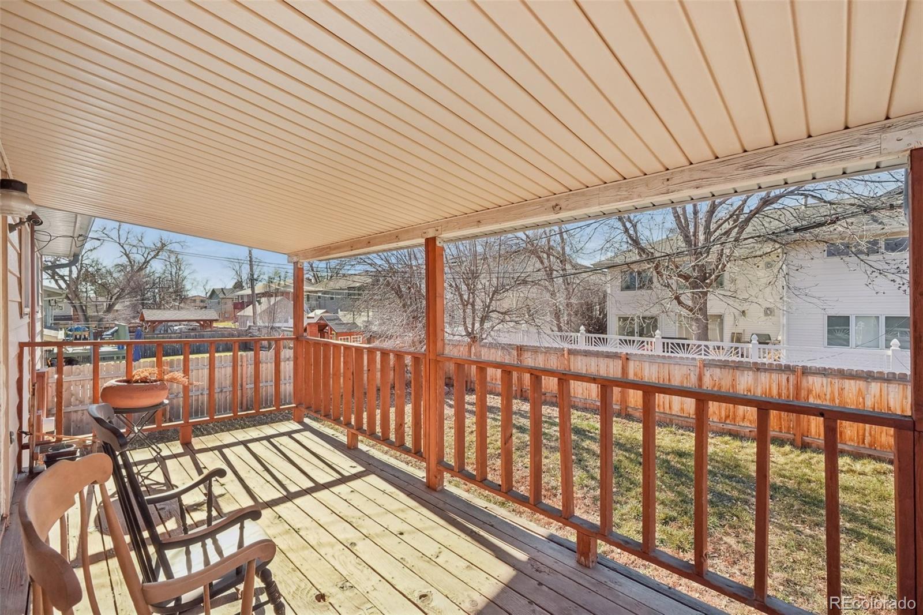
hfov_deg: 100.4
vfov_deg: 77.3
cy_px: 308
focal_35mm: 15
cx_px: 462
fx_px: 384
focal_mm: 10
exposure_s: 1/400
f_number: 8
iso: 800
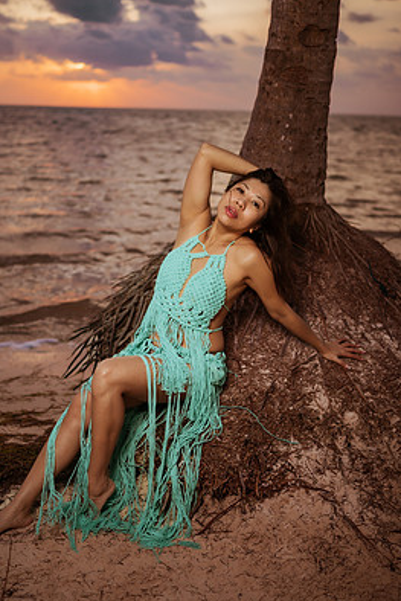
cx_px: 180
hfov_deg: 33.4
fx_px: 668
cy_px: 290
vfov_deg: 48.4
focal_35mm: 40
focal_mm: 35
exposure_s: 1/1250
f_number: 1.8
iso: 50
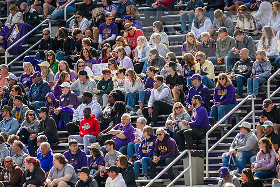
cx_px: 118
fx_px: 2739
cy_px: 80
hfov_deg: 5.9
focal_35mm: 352
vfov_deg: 3.9
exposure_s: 1/2000
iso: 250
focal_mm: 300
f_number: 3.5
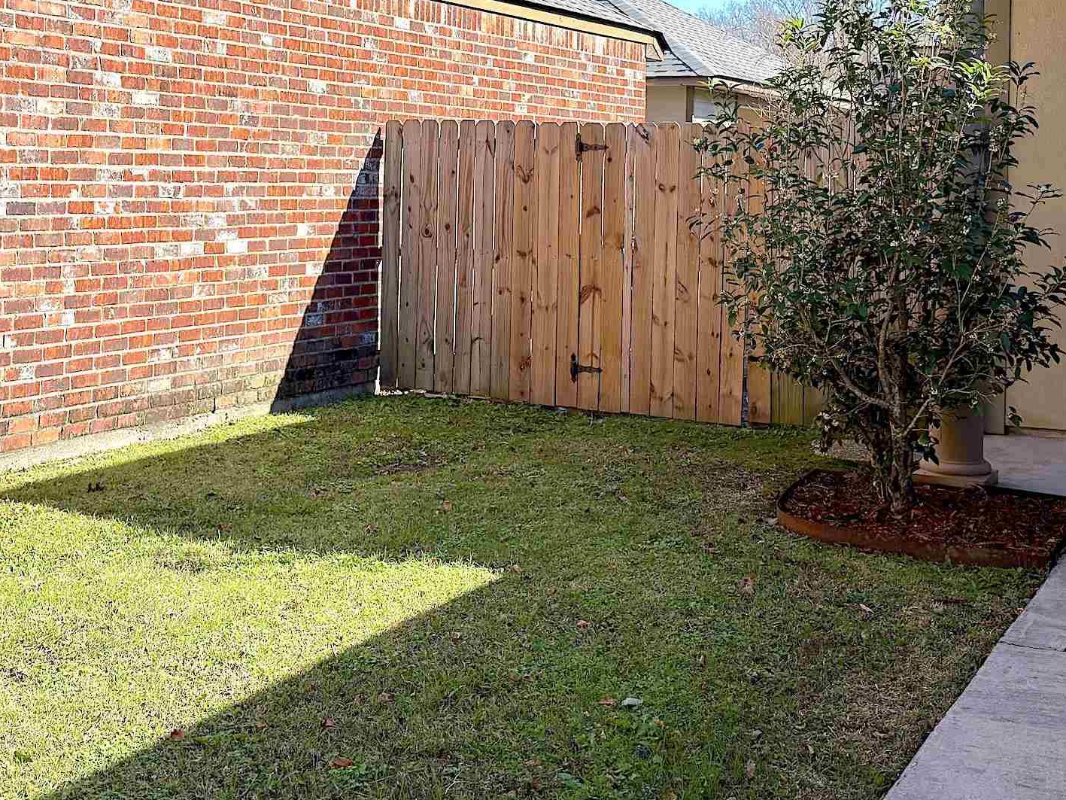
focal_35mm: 52
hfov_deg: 36.7
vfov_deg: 27.6
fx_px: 1601
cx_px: 424
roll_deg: -1.2
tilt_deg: +0.3
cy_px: 187
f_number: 1.78
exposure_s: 1/2660
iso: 64
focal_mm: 6.76
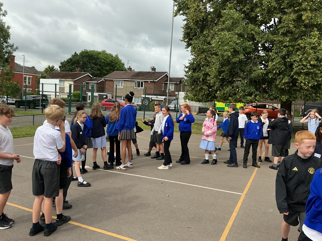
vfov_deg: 48.2
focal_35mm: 29
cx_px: 161
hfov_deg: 61.7
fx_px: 270
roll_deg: -4.0
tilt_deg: -3.9
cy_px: 120
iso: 25
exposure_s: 1/1342
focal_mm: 3
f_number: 1.8
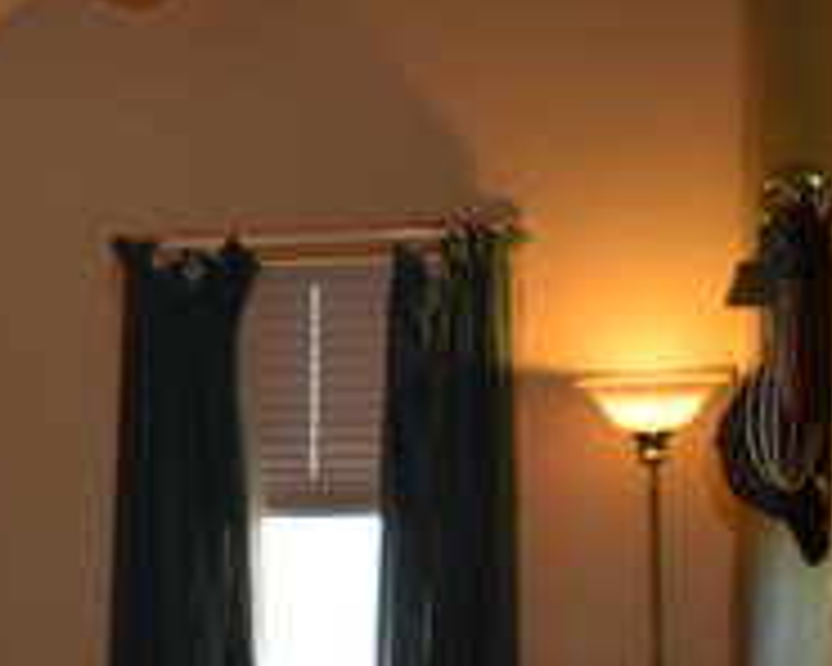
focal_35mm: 107
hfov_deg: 16.3
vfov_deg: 14.1
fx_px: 2635
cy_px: 736
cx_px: -423
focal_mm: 22
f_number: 4.5
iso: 800
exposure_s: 1/80
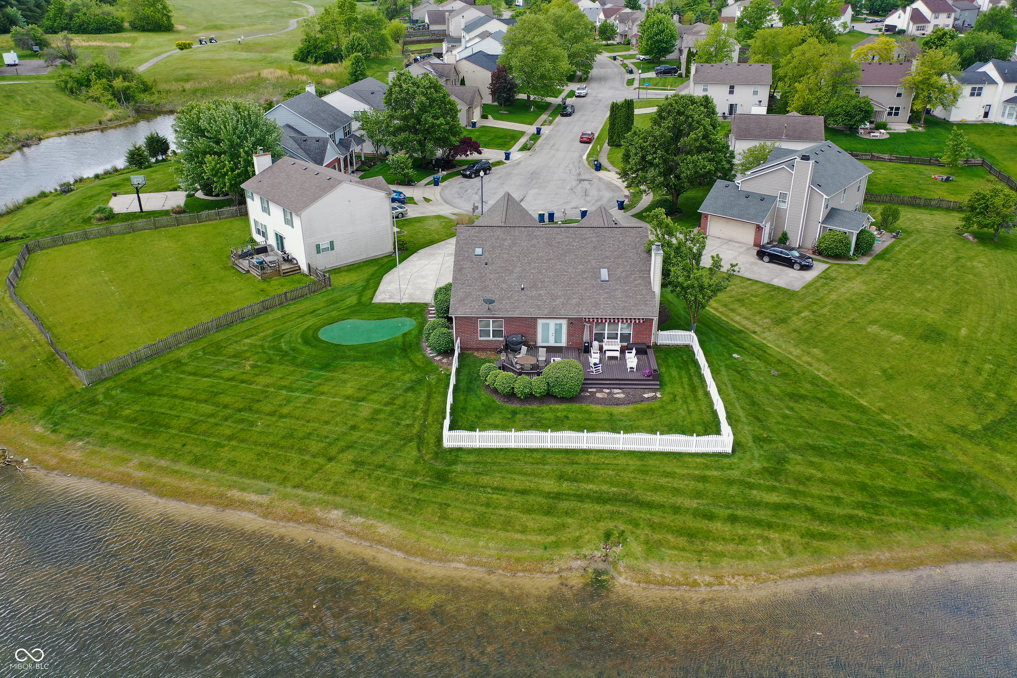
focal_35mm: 28
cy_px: 339
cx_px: 508
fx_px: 791
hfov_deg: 65.5
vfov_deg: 46.4
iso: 100
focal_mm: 10.26
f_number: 2.8
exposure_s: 1/240
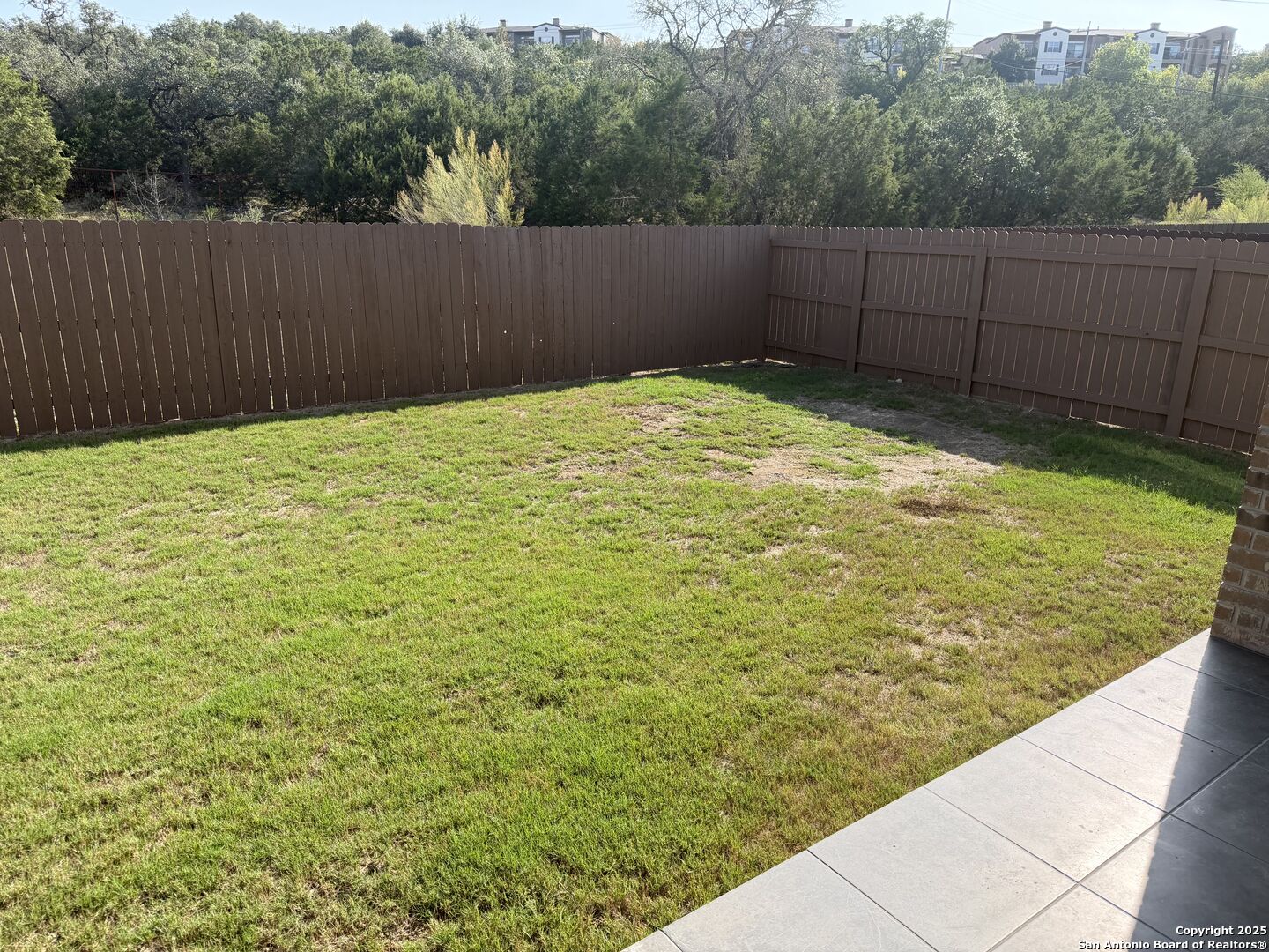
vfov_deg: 56.8
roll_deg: -1.2
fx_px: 880
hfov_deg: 71.6
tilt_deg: -17.3
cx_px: 634
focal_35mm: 24
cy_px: 476
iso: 100
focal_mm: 6.76
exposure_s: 1/2445
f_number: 1.78
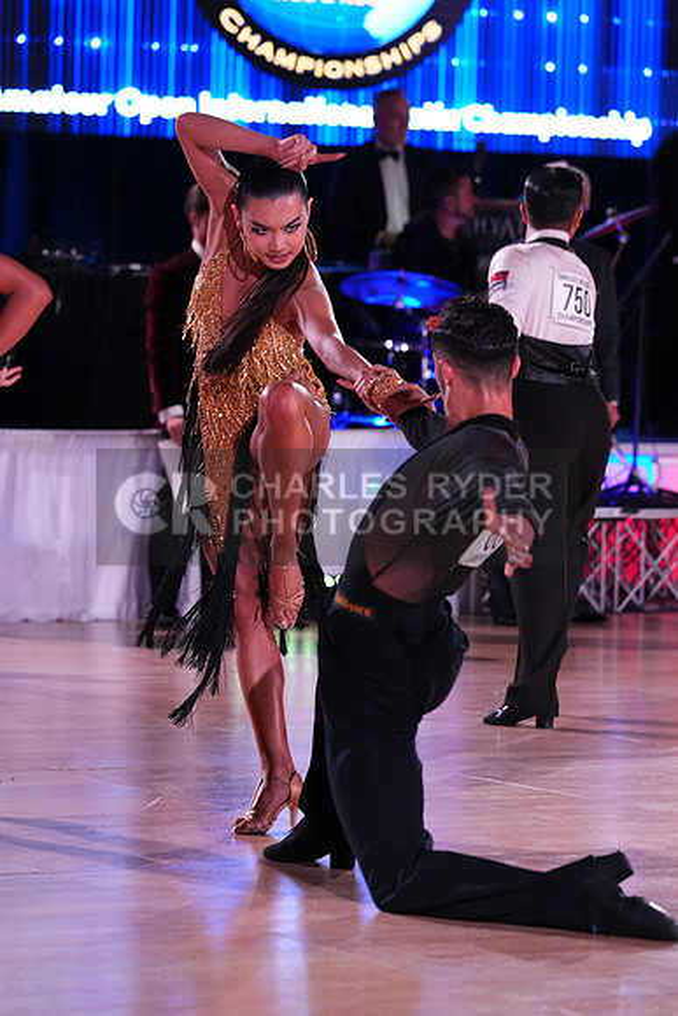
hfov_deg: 8.5
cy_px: 508
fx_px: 4573
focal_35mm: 162
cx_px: 339
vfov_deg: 12.7
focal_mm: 162
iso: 4000
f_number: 4.5
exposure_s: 1/320
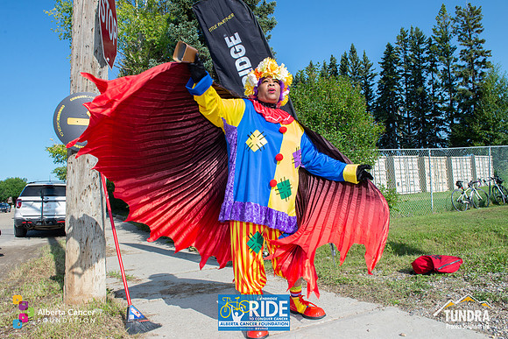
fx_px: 339
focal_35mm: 24
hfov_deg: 73.7
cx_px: 254
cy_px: 170
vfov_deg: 53.2
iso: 250
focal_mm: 24
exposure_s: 1/200
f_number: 10
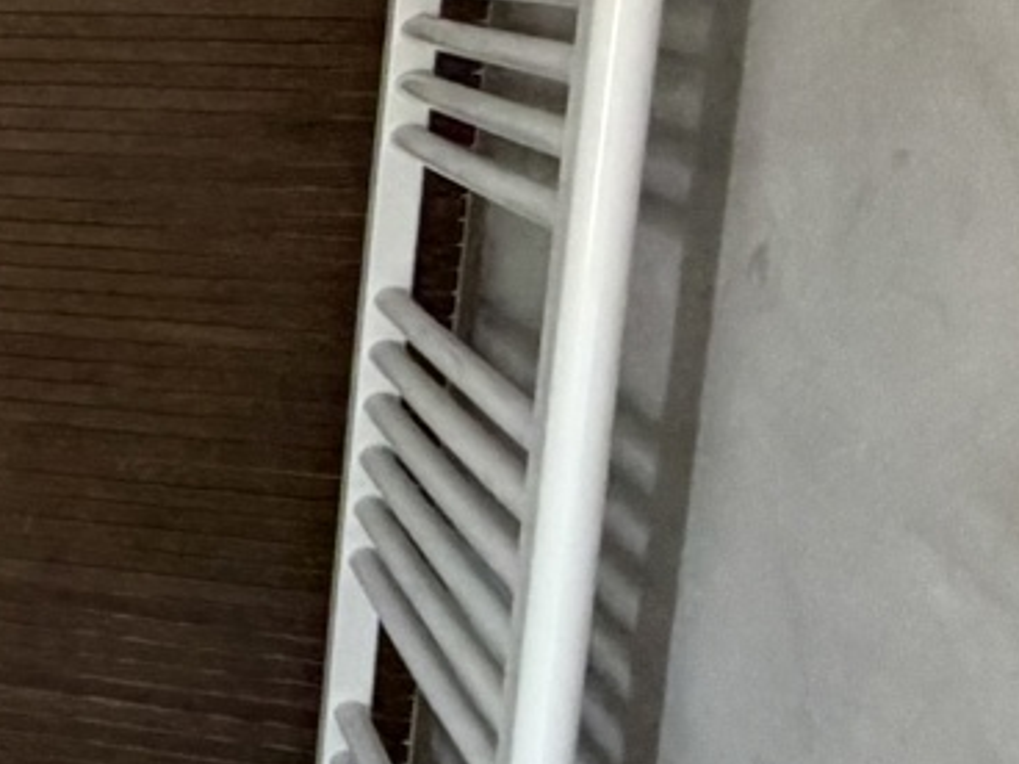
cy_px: 263
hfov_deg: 18.5
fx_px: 2149
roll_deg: +0.5
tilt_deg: -9.6
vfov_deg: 20.1
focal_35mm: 73
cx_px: -969
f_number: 2.2
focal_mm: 2.22
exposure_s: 1/60
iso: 400
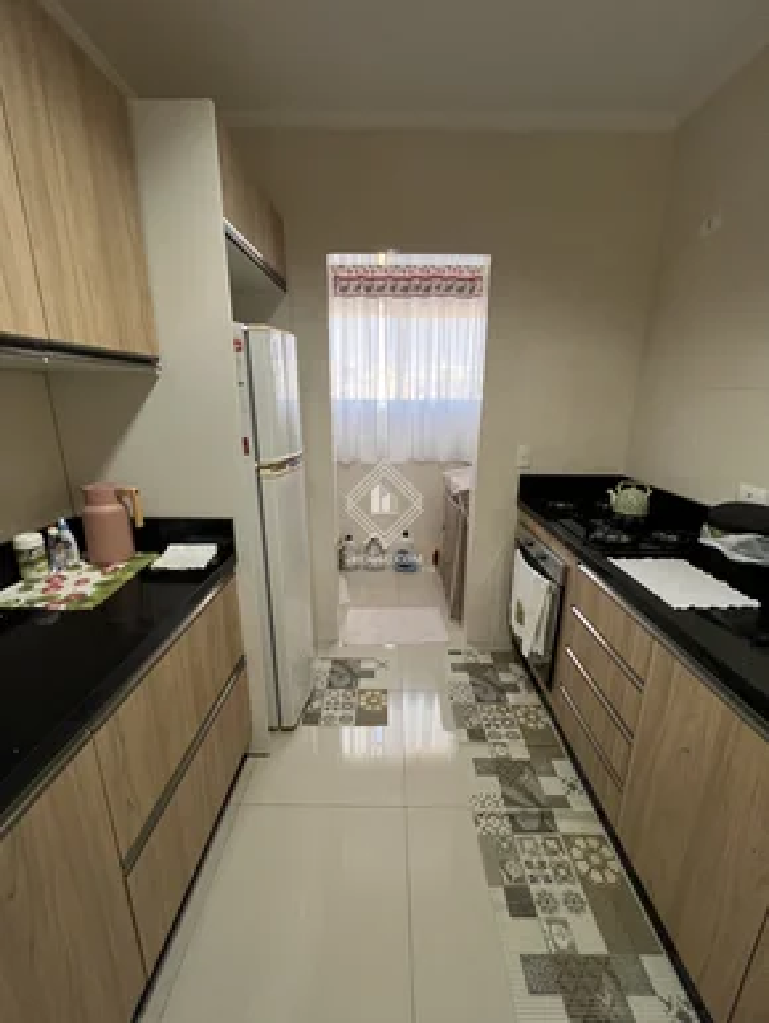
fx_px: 385
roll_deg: +0.2
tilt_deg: -14.6
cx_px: 384
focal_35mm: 13
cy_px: 512
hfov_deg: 90.0
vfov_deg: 106.1
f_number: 1.8
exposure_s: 1/120
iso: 200
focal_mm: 1.57
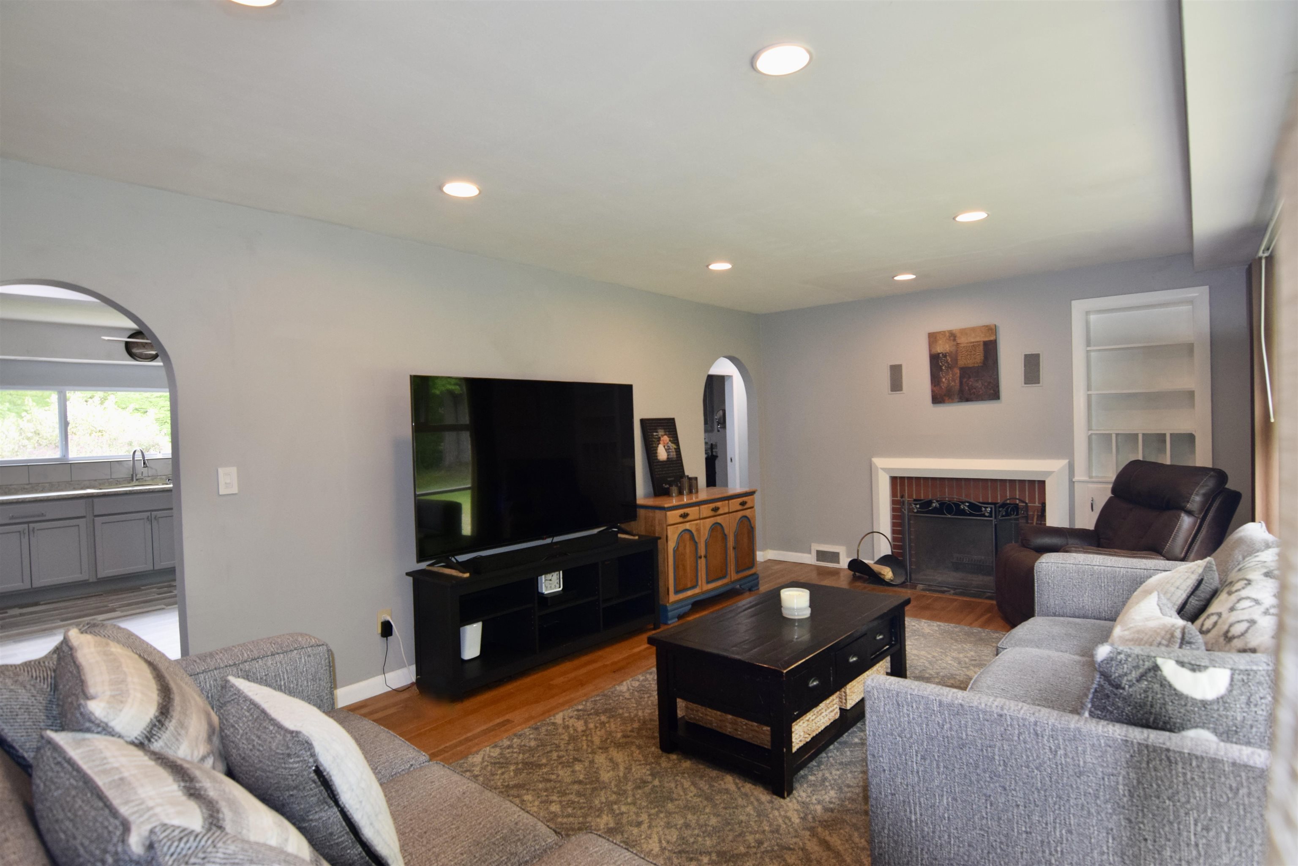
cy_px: 433
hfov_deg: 92.4
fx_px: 622
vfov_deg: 69.7
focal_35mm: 17
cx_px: 649
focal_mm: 11.5
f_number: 5
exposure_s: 1/100
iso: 800
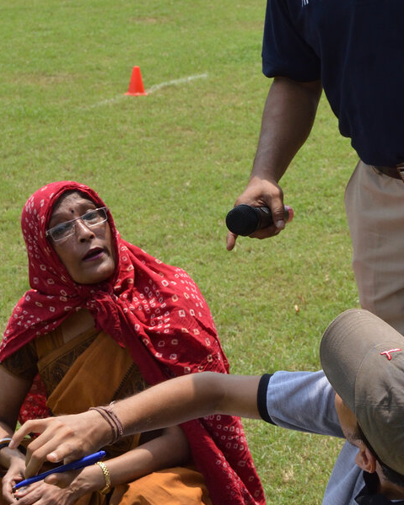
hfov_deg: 16.2
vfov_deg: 20.4
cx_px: 322
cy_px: 295
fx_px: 1405
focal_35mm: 94
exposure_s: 1/1600
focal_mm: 26
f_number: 5.6
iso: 400
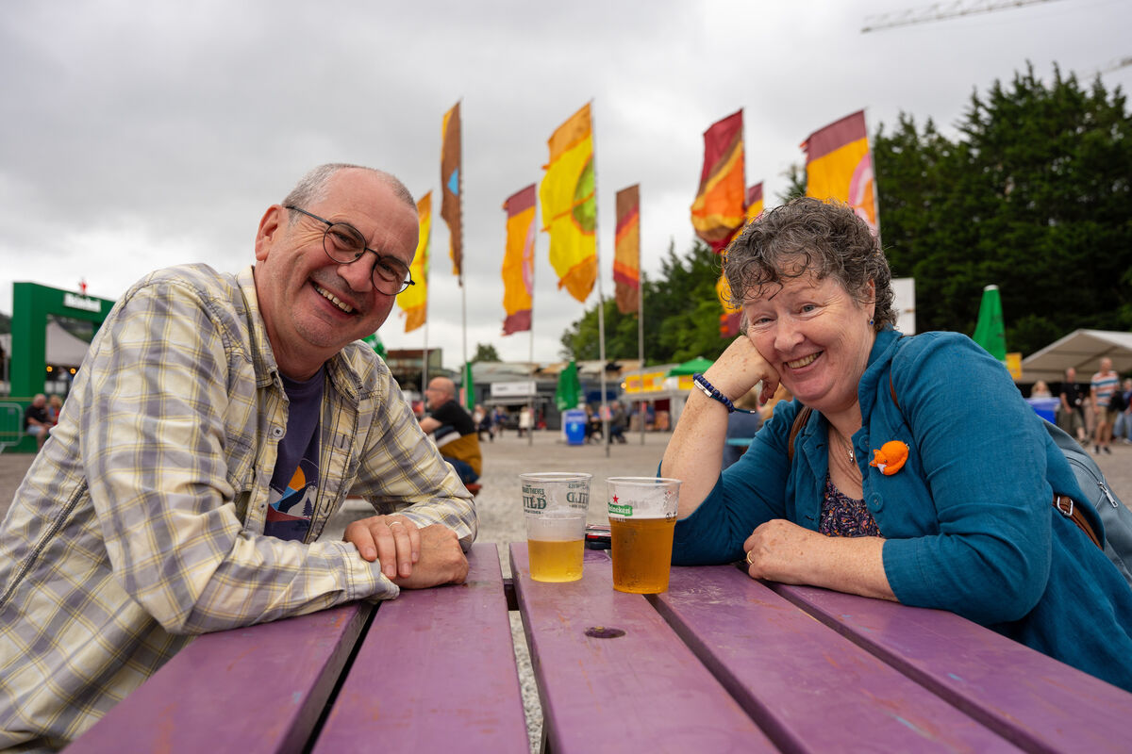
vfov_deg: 53.1
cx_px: 566
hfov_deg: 73.7
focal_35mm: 24
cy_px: 377
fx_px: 755
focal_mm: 24
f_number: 3.5
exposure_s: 1/200
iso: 100
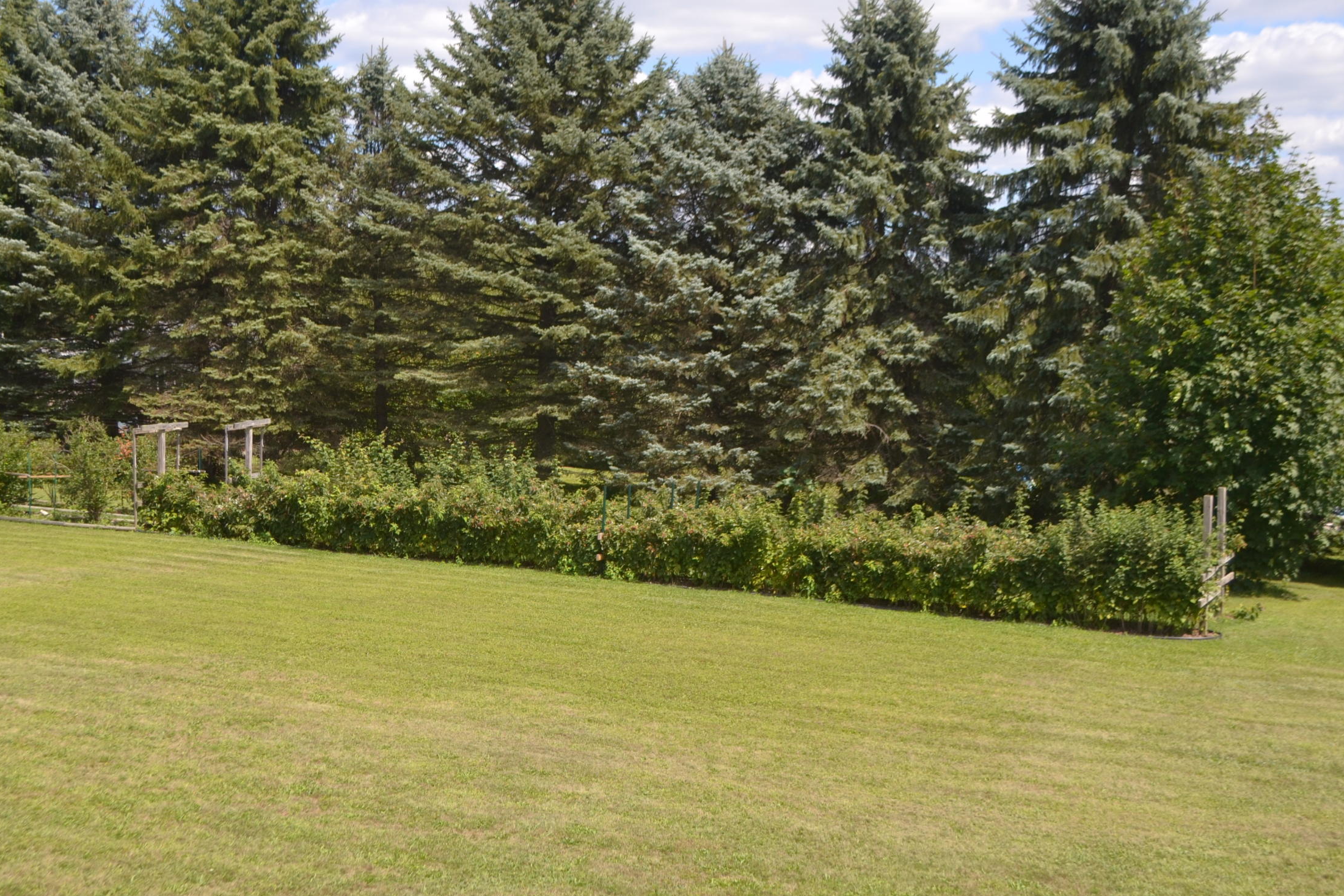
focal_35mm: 45
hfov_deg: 43.5
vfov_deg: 29.9
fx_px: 1680
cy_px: 494
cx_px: 572
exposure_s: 1/400
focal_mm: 22
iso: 100
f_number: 4
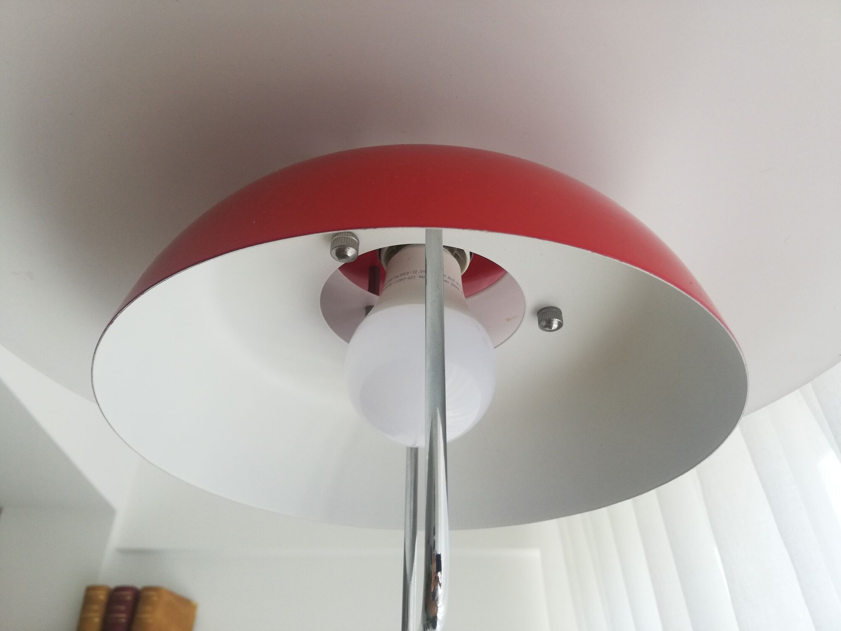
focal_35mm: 26
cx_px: 420
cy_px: 316
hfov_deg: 67.3
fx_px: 632
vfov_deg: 53.1
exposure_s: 1/100
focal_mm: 3.81
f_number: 2.2
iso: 80
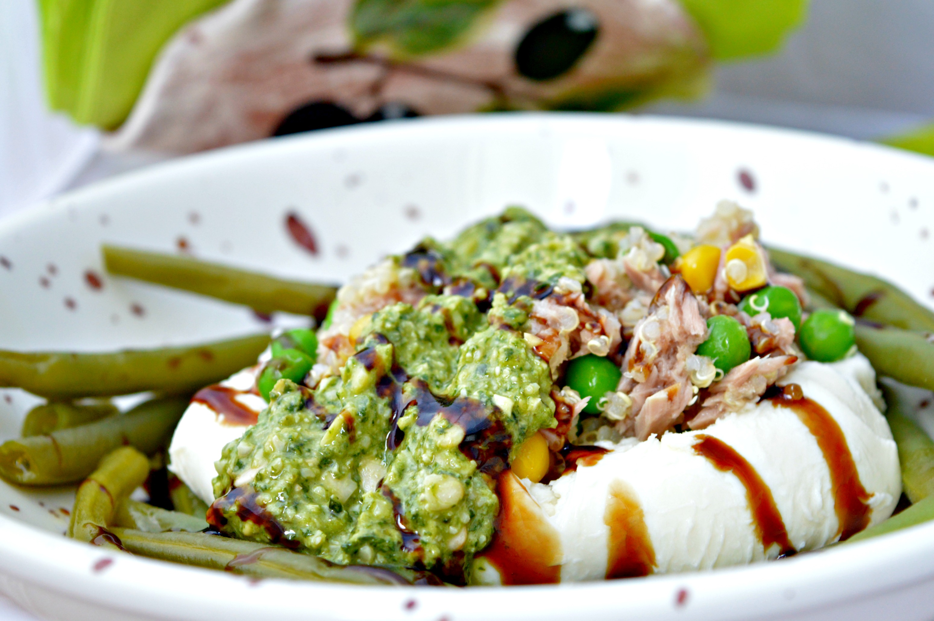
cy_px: 310
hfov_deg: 24.6
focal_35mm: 82
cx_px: 467
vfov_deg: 16.5
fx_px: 2138
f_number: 5.6
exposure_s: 1/50
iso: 800
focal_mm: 55
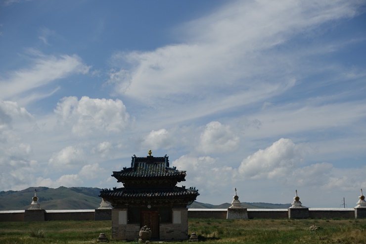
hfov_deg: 28.8
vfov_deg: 19.4
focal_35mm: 70
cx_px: 183
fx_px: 711
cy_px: 122
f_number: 5.6
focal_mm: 25.7
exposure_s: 1/160
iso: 125
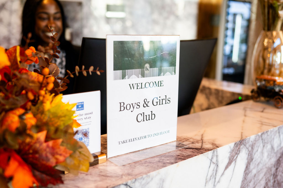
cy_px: 94
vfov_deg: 33.4
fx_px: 314
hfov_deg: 48.5
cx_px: 142
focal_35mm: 40
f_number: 2.8
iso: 160
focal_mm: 40
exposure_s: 1/60
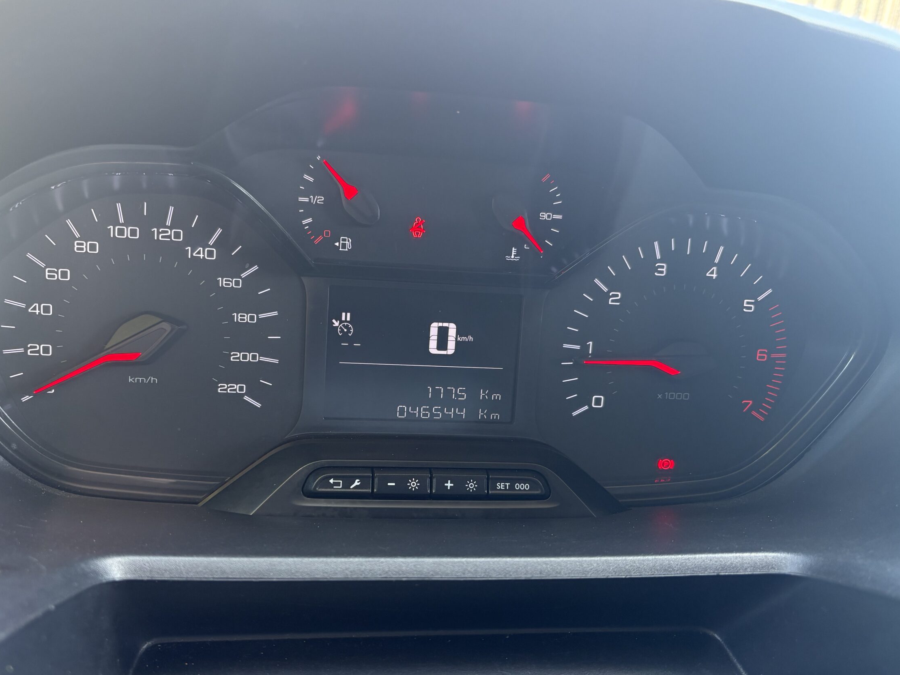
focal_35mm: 30
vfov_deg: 46.7
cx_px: 408
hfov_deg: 59.9
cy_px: 376
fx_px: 780
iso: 125
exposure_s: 1/85
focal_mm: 5.96
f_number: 1.6
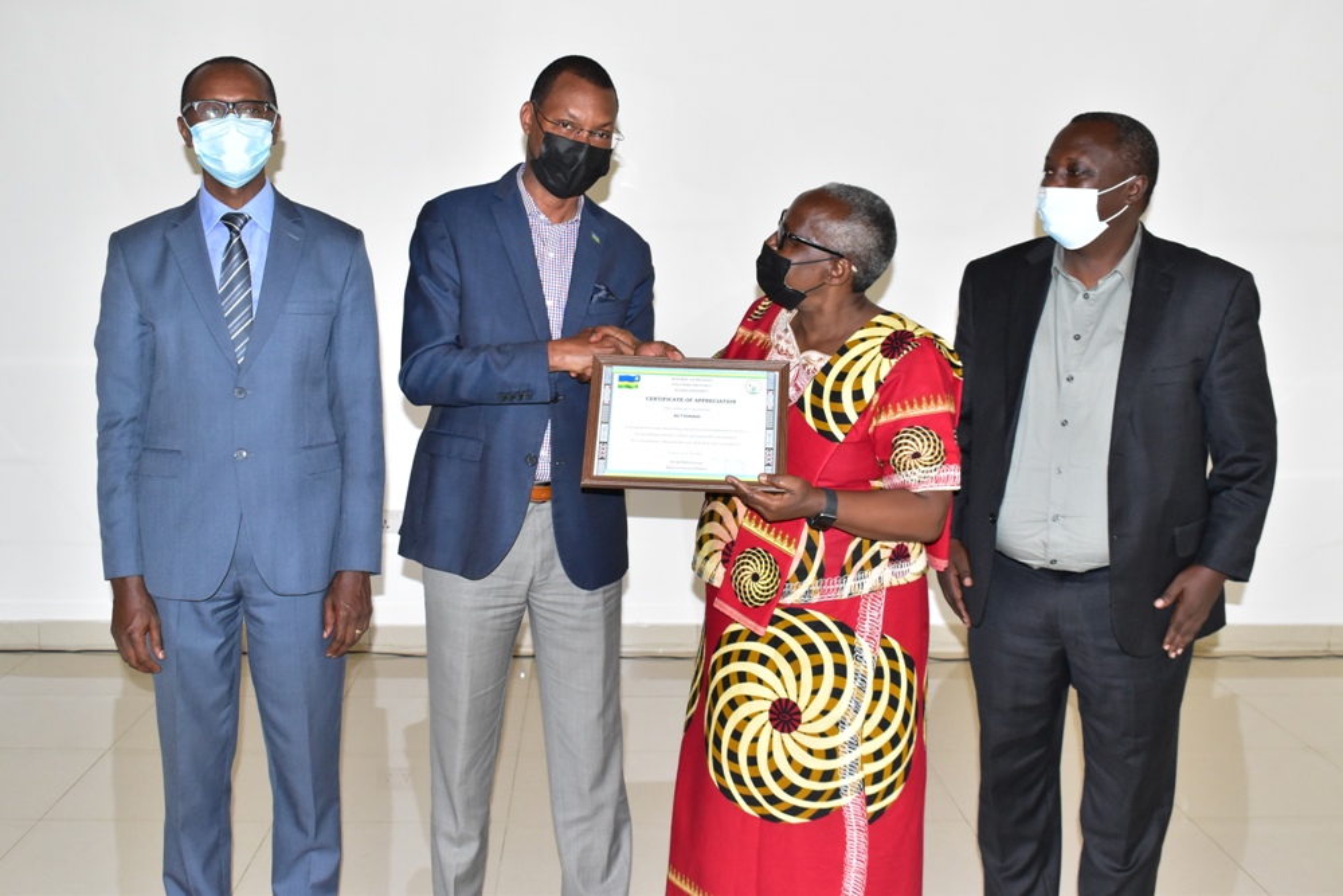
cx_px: 672
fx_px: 1567
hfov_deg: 46.4
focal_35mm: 42
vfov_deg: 31.9
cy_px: 448
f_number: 7.1
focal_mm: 28
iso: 1600
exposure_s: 1/125
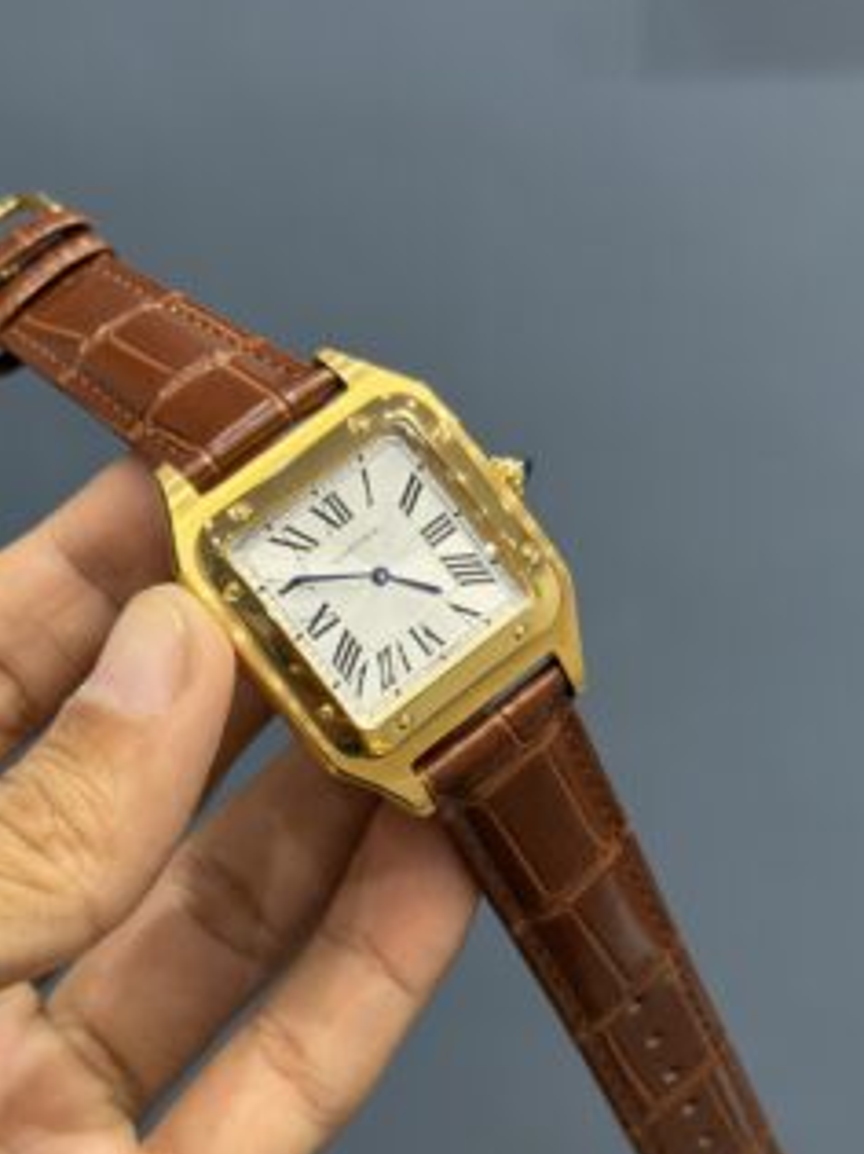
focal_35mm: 61
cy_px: 685
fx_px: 2031
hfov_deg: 24.0
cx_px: 428
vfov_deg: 31.6
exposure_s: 1/100
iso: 125
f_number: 1.78
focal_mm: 6.76
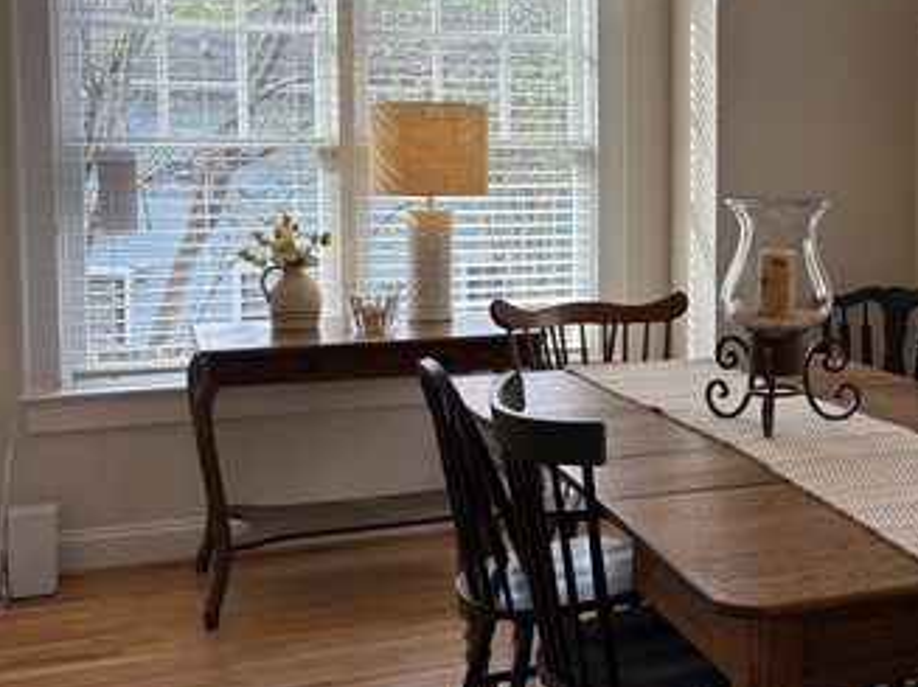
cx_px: 796
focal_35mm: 53
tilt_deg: -3.0
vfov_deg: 27.3
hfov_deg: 34.5
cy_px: 219
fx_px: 1405
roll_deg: +0.4
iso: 40
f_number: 1.6
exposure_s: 1/140
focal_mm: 5.96
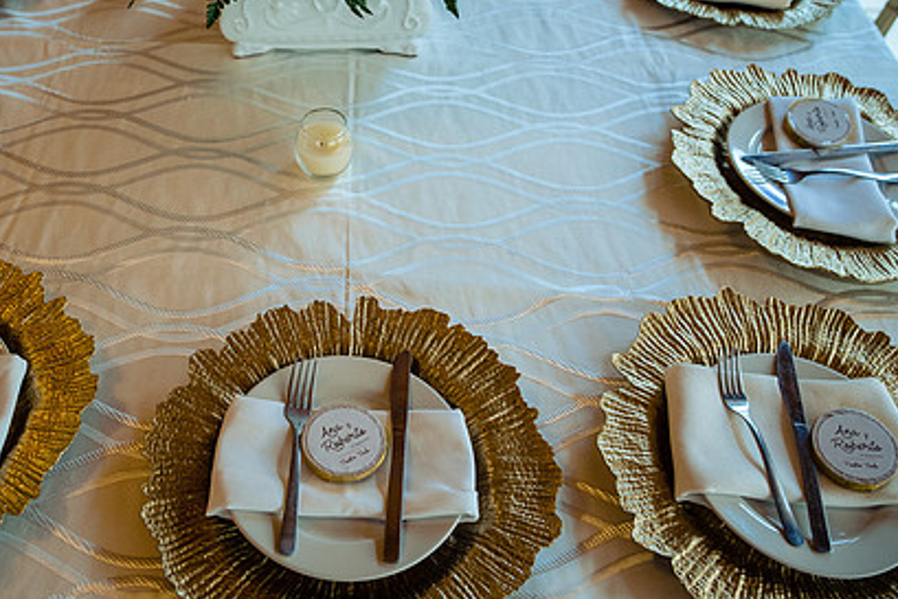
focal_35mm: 34
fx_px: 848
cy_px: 240
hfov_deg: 55.0
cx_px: 323
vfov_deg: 38.8
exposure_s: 1/125
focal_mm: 24
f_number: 3.5
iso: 1000
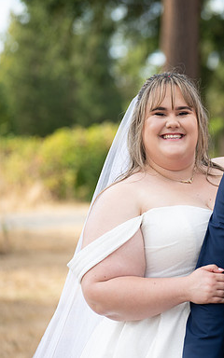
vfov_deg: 14.1
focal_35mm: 148
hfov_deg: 8.8
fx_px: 1446
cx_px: 270
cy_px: 179
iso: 400
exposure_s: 1/1600
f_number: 2.8
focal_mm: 96
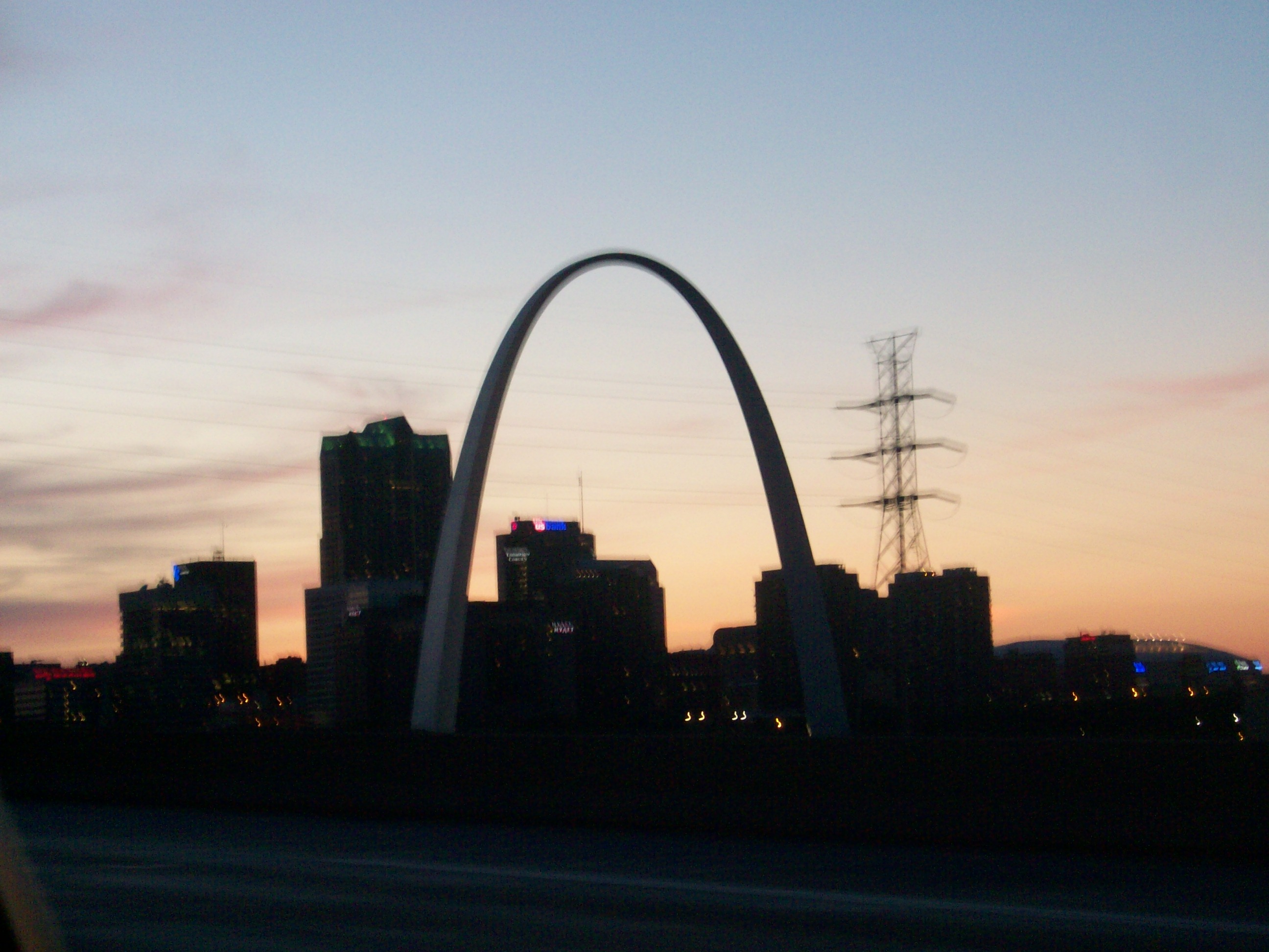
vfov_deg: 18.0
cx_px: 634
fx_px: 3006
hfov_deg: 23.8
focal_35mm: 82
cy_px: 476
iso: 160
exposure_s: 1/18.6
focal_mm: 13.7
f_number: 4.6
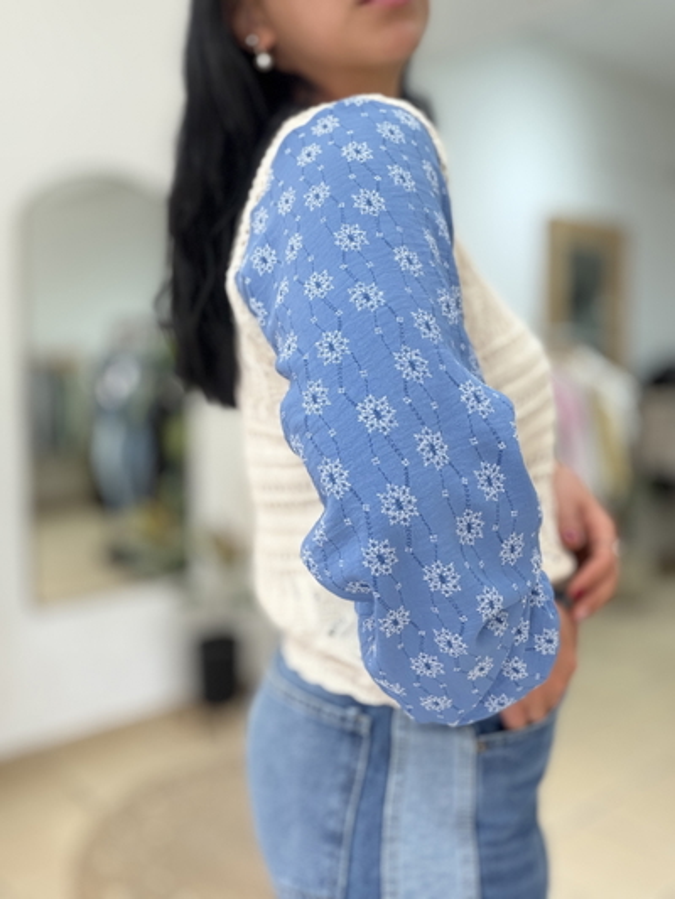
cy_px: 450
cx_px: 338
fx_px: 780
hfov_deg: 46.8
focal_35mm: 30
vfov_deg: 60.0
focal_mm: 2.71
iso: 80
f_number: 1.9
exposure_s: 1/87
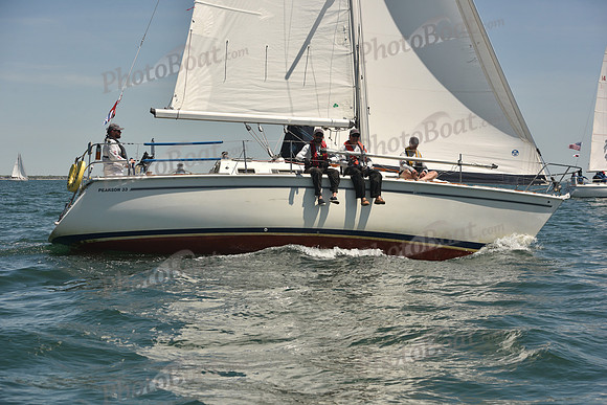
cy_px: 202
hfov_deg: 28.8
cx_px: 304
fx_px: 1180
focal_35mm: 70
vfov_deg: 19.5
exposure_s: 1/800
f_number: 6.3
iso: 250
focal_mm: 70
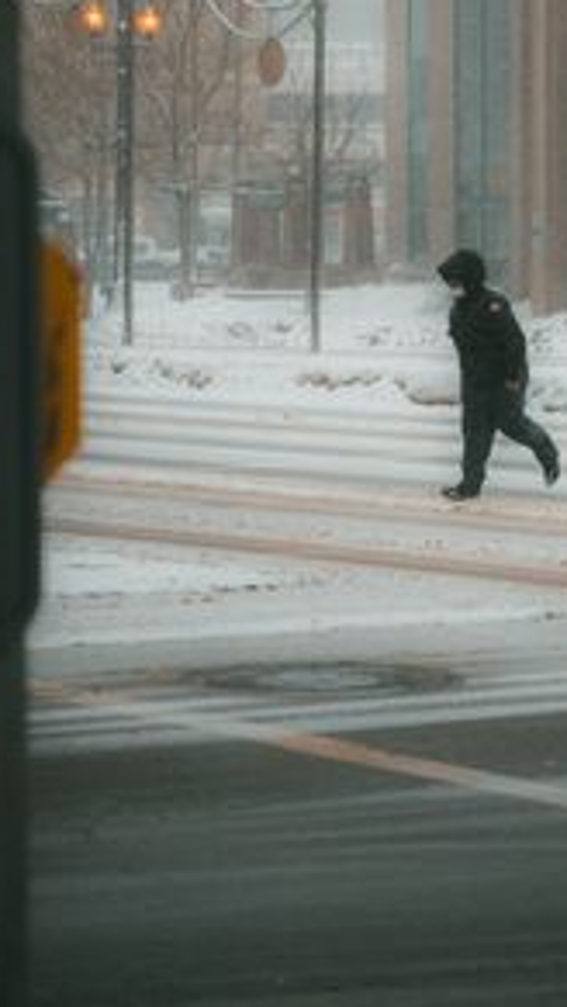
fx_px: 3443
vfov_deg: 16.6
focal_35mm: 129
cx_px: 486
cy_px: 318
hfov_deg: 9.4
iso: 160
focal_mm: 70
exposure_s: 1/320
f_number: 2.8
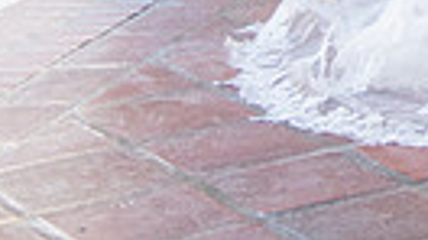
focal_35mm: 200
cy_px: -423
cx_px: 962
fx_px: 2268
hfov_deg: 9.7
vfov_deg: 5.7
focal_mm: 35
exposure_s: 1/160
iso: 800
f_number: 2.8
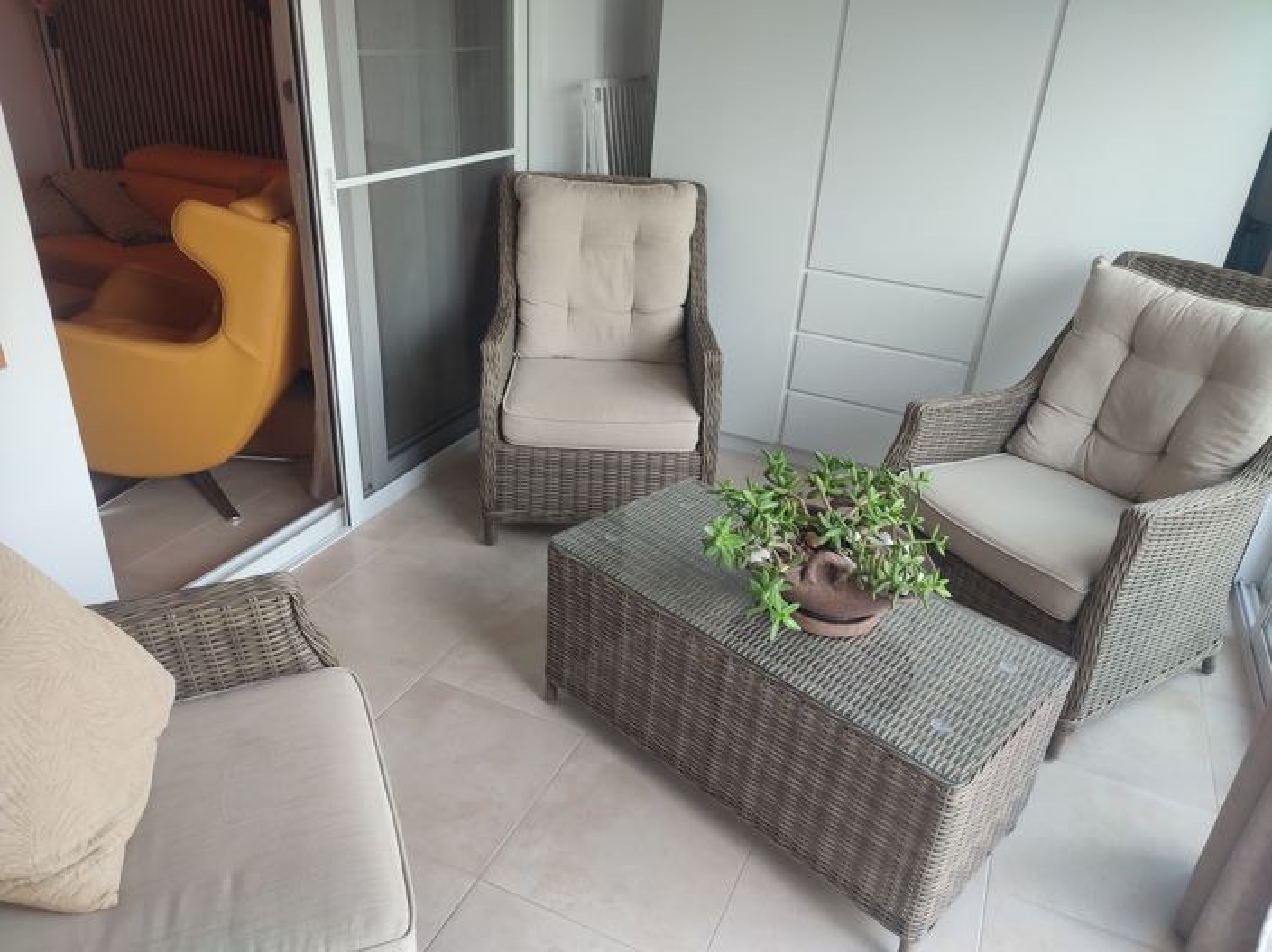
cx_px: 636
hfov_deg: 69.4
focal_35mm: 25
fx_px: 918
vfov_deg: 54.8
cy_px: 476
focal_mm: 6.04
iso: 116
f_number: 1.9
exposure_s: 1/50
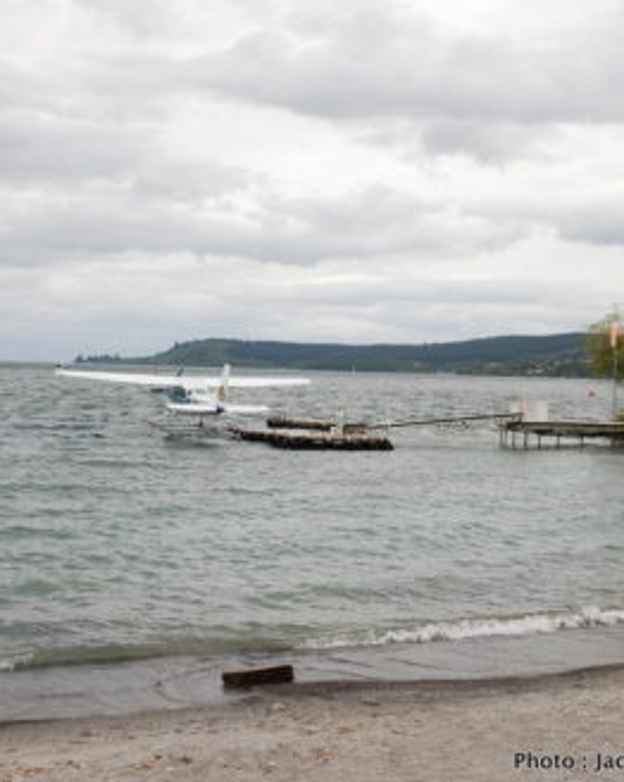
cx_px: 362
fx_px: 1241
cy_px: 397
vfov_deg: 34.9
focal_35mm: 54
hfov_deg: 28.2
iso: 100
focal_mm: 25
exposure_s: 1/250
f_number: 8
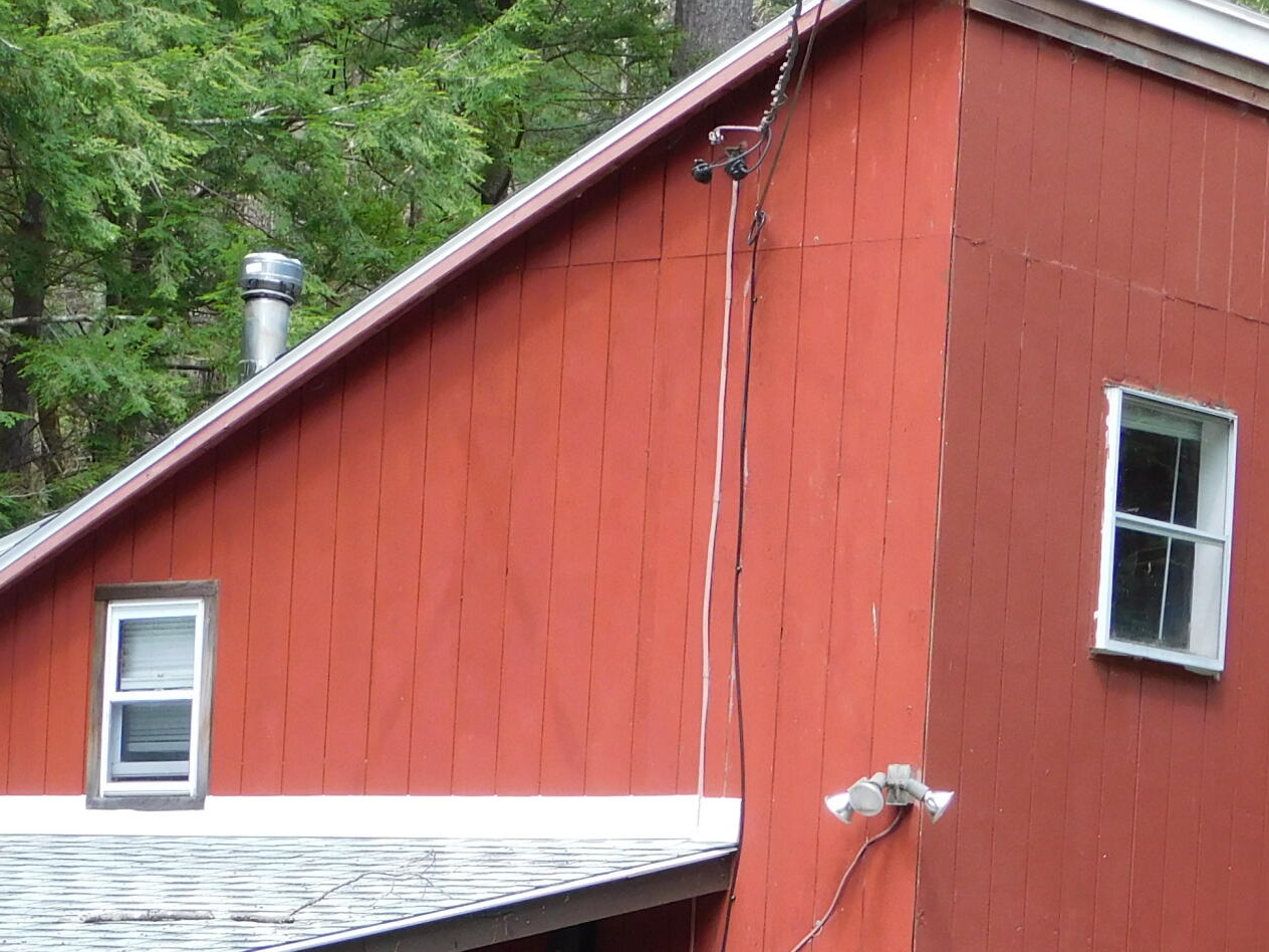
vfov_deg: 10.5
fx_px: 5132
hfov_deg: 14.1
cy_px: 1023
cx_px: 431
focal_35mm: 140
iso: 125
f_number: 4
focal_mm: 10.4
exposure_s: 1/80
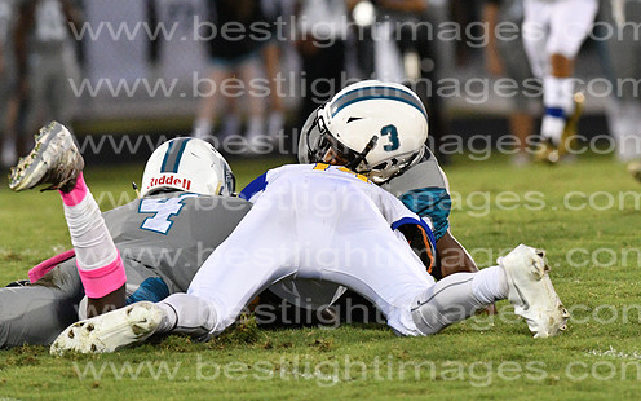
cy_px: 173
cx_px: 366
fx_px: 9364
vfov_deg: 2.5
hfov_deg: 3.9
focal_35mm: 536
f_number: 4.5
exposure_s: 1/800
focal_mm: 300
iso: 8000
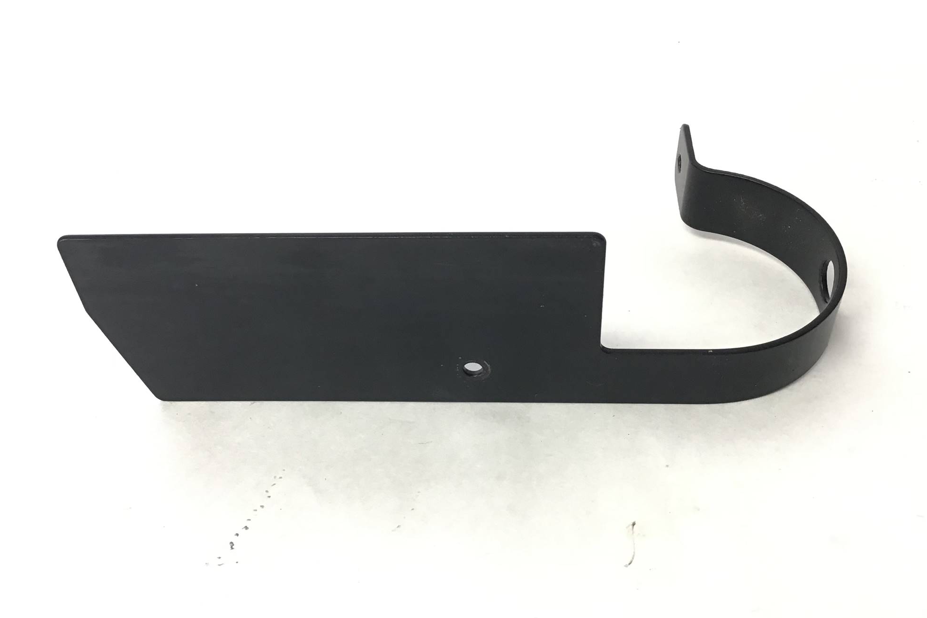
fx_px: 927
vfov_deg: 36.9
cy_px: 308
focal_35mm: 36
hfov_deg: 53.1
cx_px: 466
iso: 25
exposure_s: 1/30
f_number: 2.4
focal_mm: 3.3
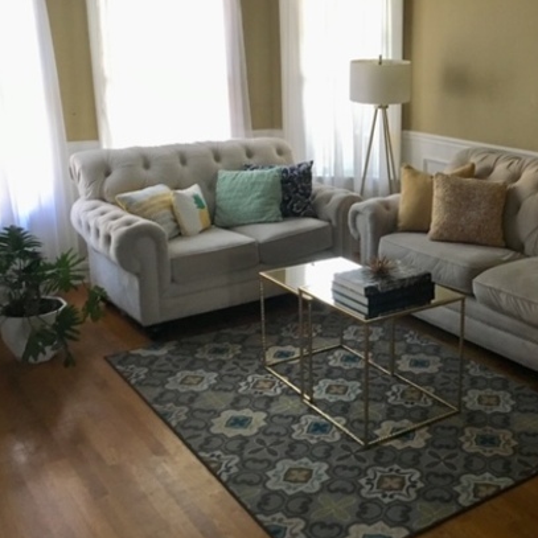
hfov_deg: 39.0
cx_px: 399
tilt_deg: -12.8
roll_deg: -1.0
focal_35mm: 42
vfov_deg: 40.0
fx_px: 739
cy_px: 246
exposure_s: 1/24
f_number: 2.2
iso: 200
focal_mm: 4.15
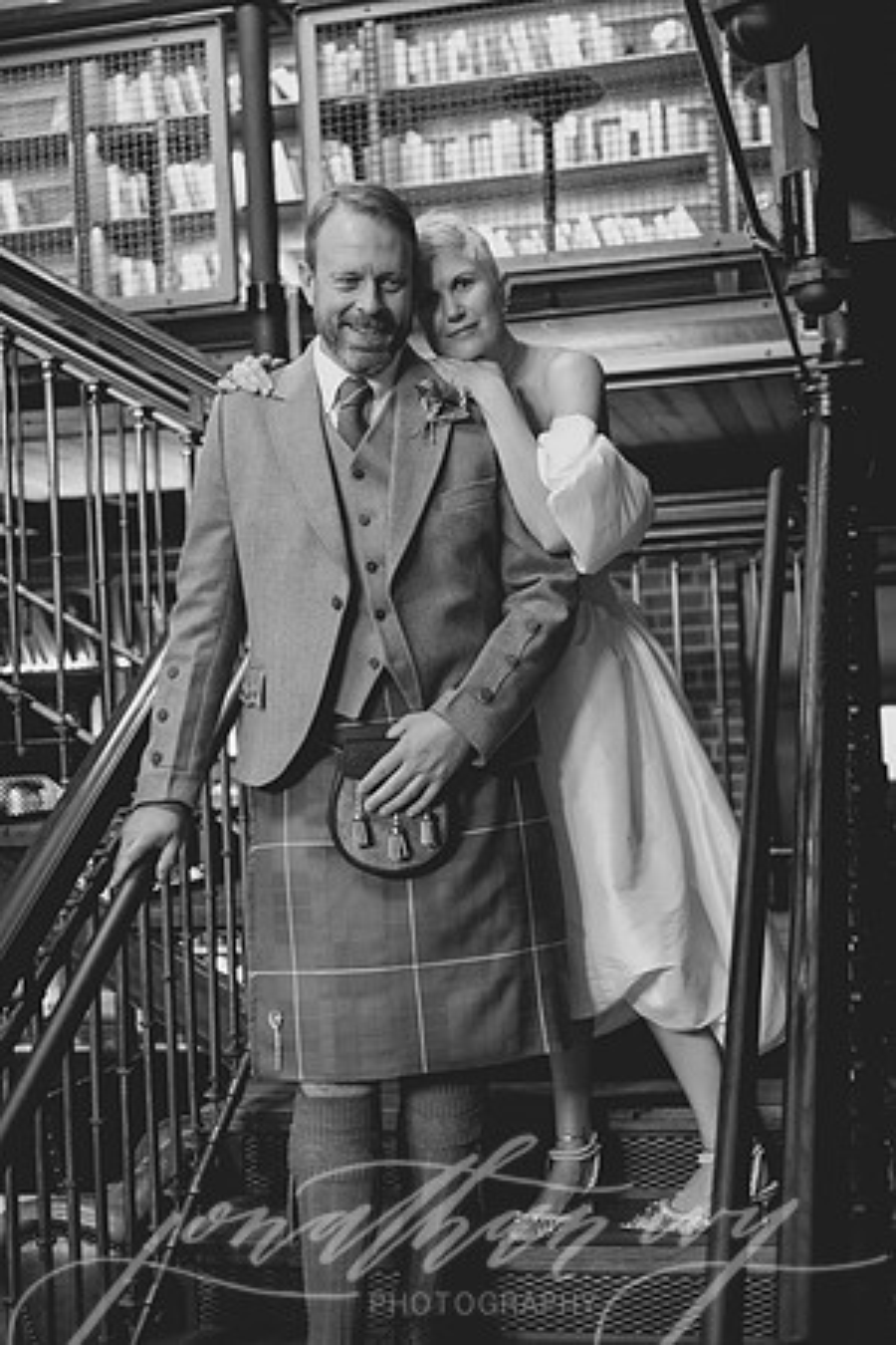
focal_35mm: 50
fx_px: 1867
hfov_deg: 27.0
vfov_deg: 39.6
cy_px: 672
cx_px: 448
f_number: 2.8
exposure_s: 1/160
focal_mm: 50
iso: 5600
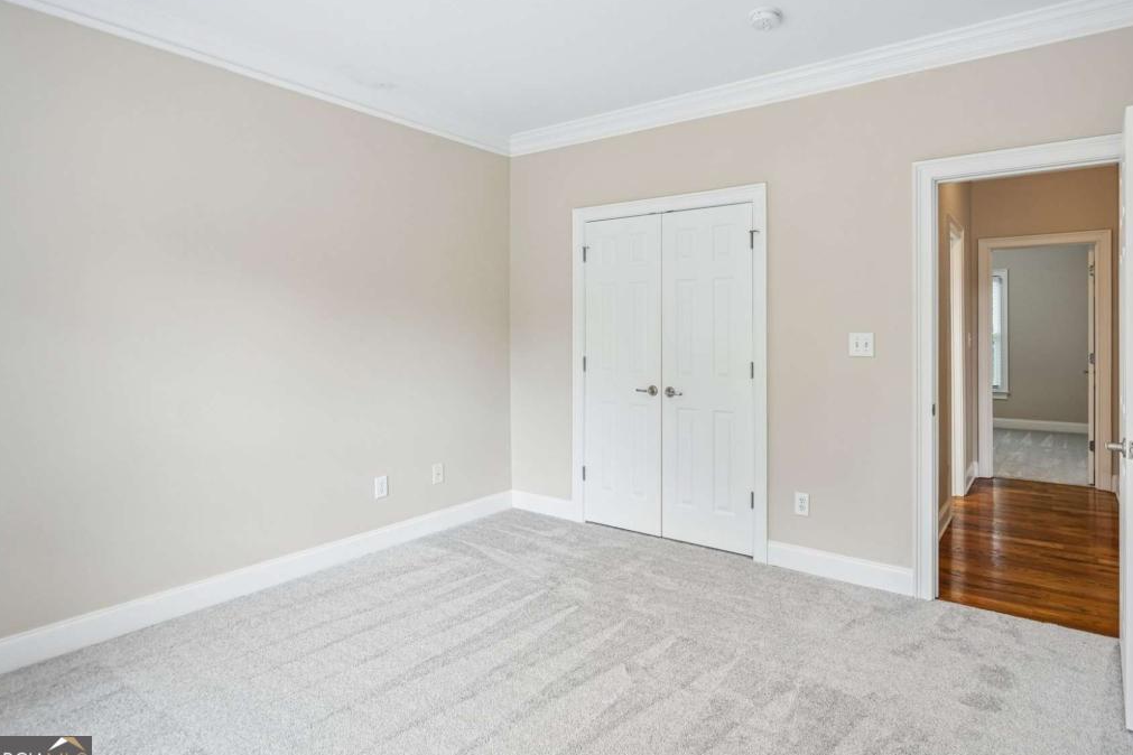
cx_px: 629
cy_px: 333
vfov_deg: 64.3
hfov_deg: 86.6
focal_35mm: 19
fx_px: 598
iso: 400
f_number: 4
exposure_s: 1/50
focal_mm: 16
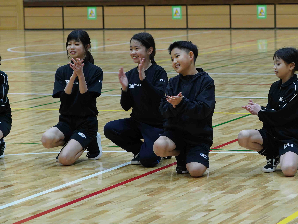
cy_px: 82
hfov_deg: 14.0
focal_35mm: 141
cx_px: 199
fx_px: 1214
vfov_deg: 10.5
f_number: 6.3
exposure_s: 1/125
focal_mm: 100
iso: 3200
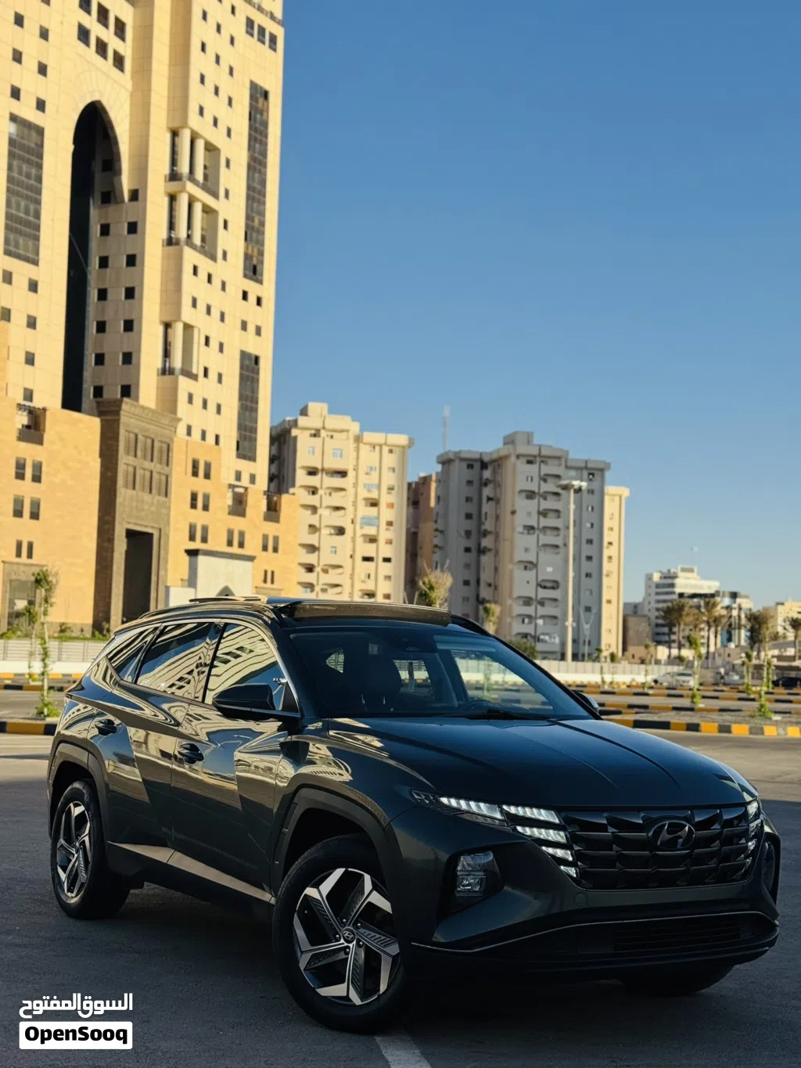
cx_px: 400
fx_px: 1481
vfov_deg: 39.7
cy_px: 534
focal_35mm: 48
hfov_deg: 30.3
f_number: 1.78
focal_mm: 6.76
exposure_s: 1/4310
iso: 64
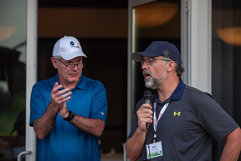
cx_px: 134
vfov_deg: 11.8
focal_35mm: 116
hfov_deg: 17.6
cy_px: 73
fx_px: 776
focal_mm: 102
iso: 250
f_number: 2.8
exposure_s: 1/500
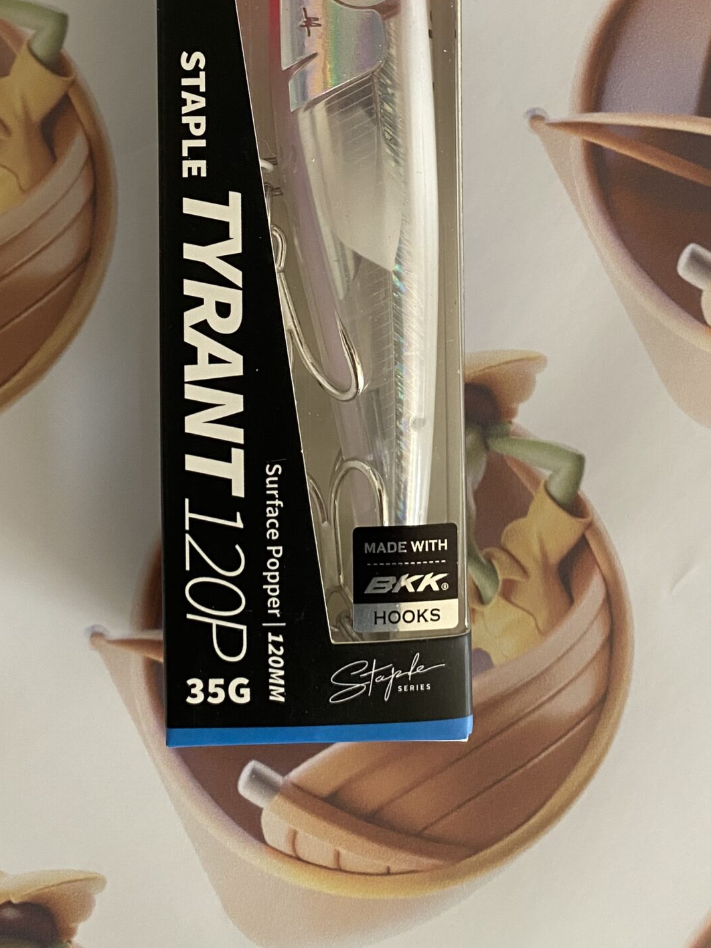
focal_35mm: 47
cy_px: 122
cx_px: 324
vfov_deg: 38.1
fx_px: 1287
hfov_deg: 30.9
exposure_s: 1/60
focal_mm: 4.25
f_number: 1.8
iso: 160
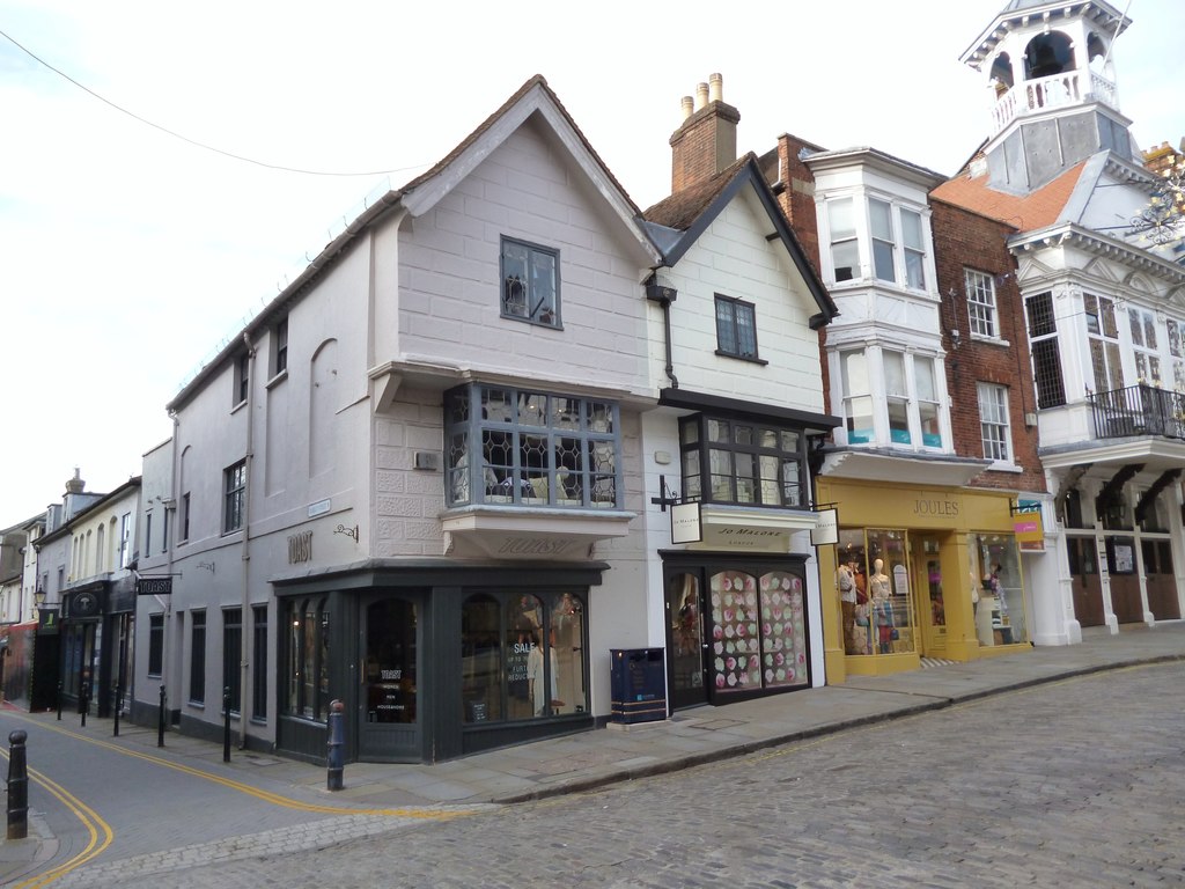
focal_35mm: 28
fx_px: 959
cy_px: 444
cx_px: 592
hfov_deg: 63.4
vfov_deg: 49.7
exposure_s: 1/250
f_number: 3.1
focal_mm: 5
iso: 160
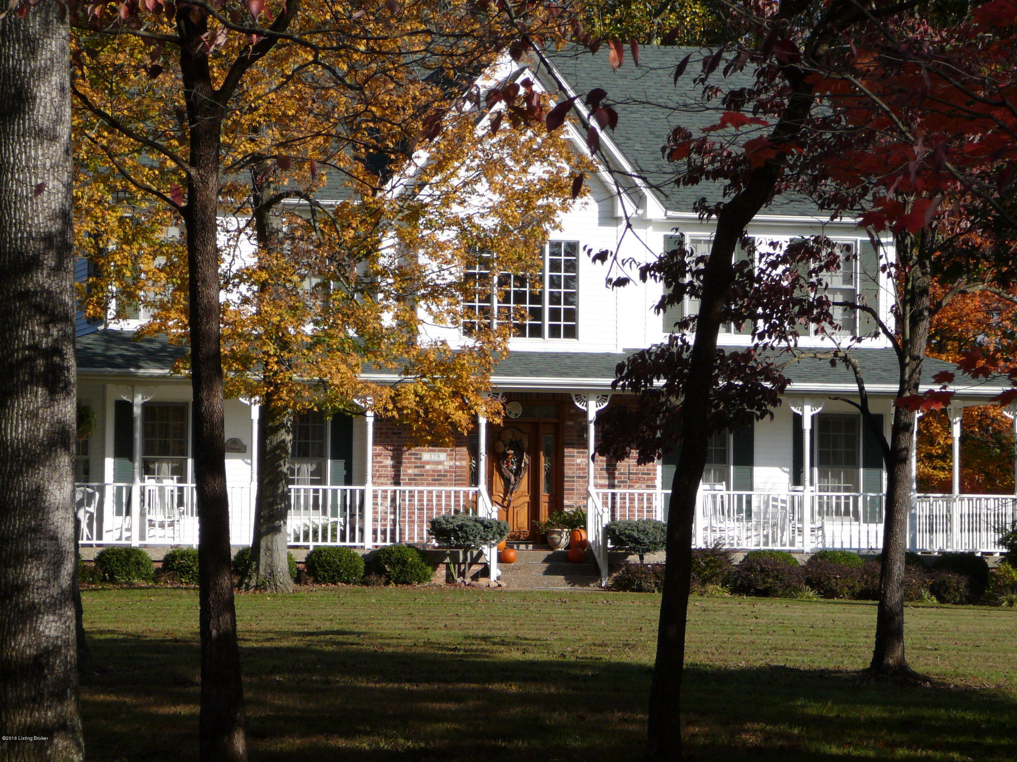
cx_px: 508
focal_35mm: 137
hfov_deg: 14.4
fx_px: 4025
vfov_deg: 10.8
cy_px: 381
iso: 80
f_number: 4
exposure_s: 1/800
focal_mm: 20.4
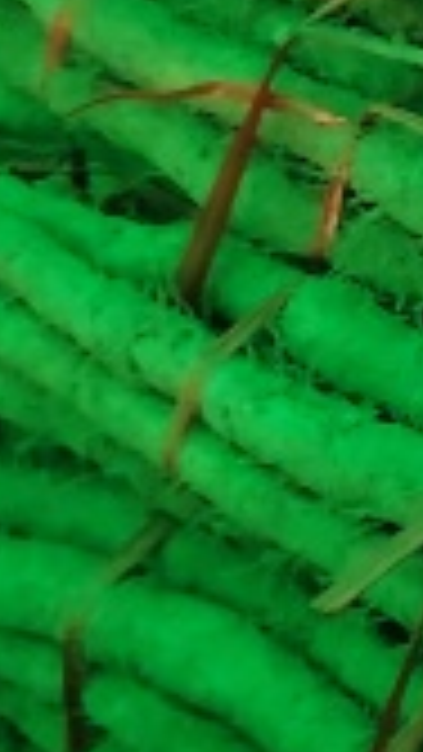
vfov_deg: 12.6
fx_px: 3328
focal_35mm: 167
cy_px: -119
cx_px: 1656
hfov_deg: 6.1
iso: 3231
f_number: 1.75
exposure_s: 1/400
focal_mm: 5.25
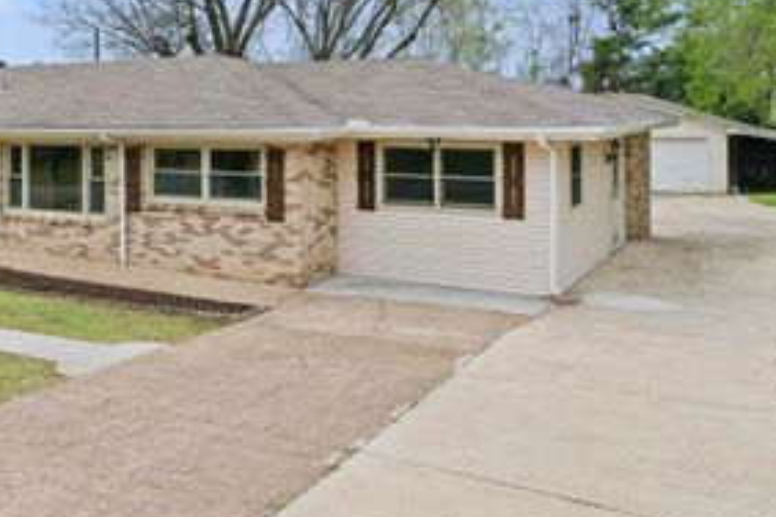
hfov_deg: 47.0
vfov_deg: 33.6
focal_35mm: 39
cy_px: 133
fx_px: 841
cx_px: 160
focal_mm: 8.38
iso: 140
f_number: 2.8
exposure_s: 1/4000
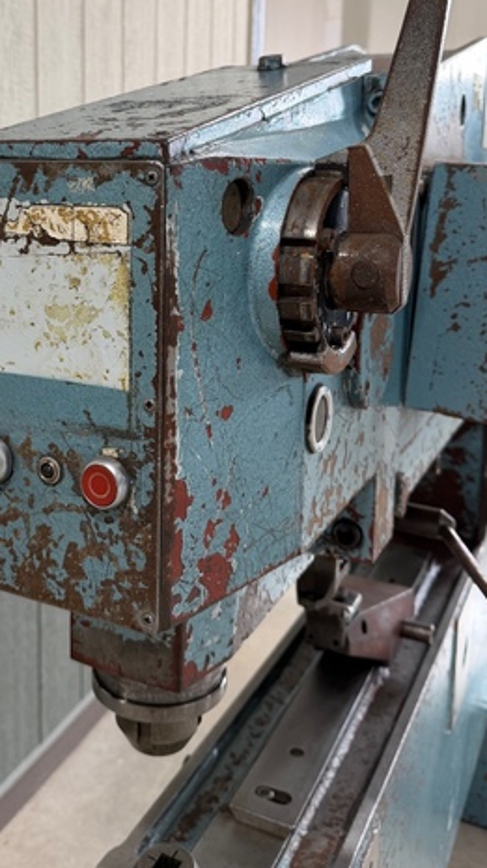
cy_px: 304
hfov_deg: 32.5
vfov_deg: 54.4
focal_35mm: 36
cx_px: 155
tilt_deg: -7.9
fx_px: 828
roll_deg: -1.3
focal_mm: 6.76
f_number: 1.78
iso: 100
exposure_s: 1/121
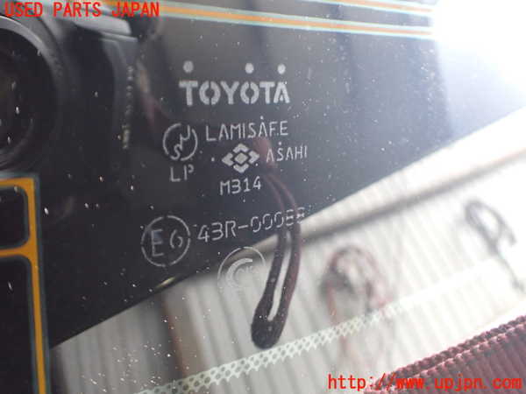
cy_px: 197
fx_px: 456
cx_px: 263
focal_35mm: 30
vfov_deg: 46.8
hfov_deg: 60.0
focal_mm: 5.4
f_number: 2.3
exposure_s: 1/125
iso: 800
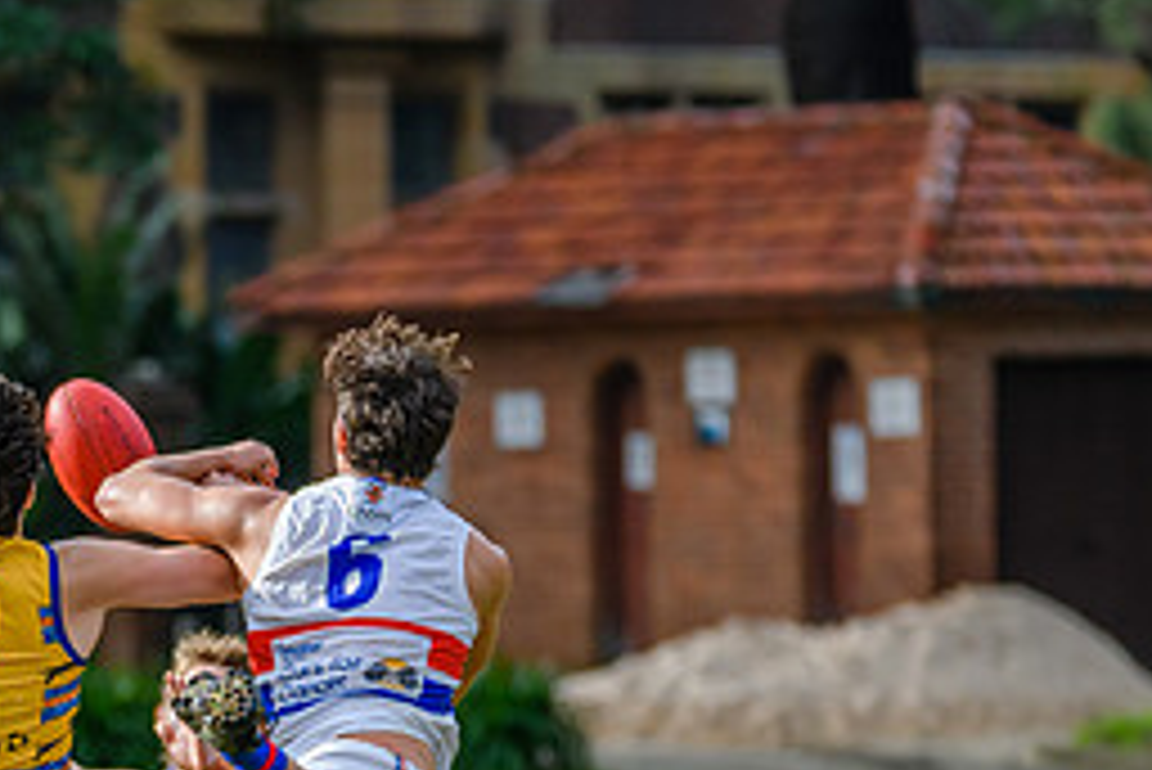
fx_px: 24365
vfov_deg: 1.8
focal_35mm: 761
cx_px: -27
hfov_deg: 2.7
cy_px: 727
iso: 1250
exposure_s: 1/1600
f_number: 5.6
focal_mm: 300
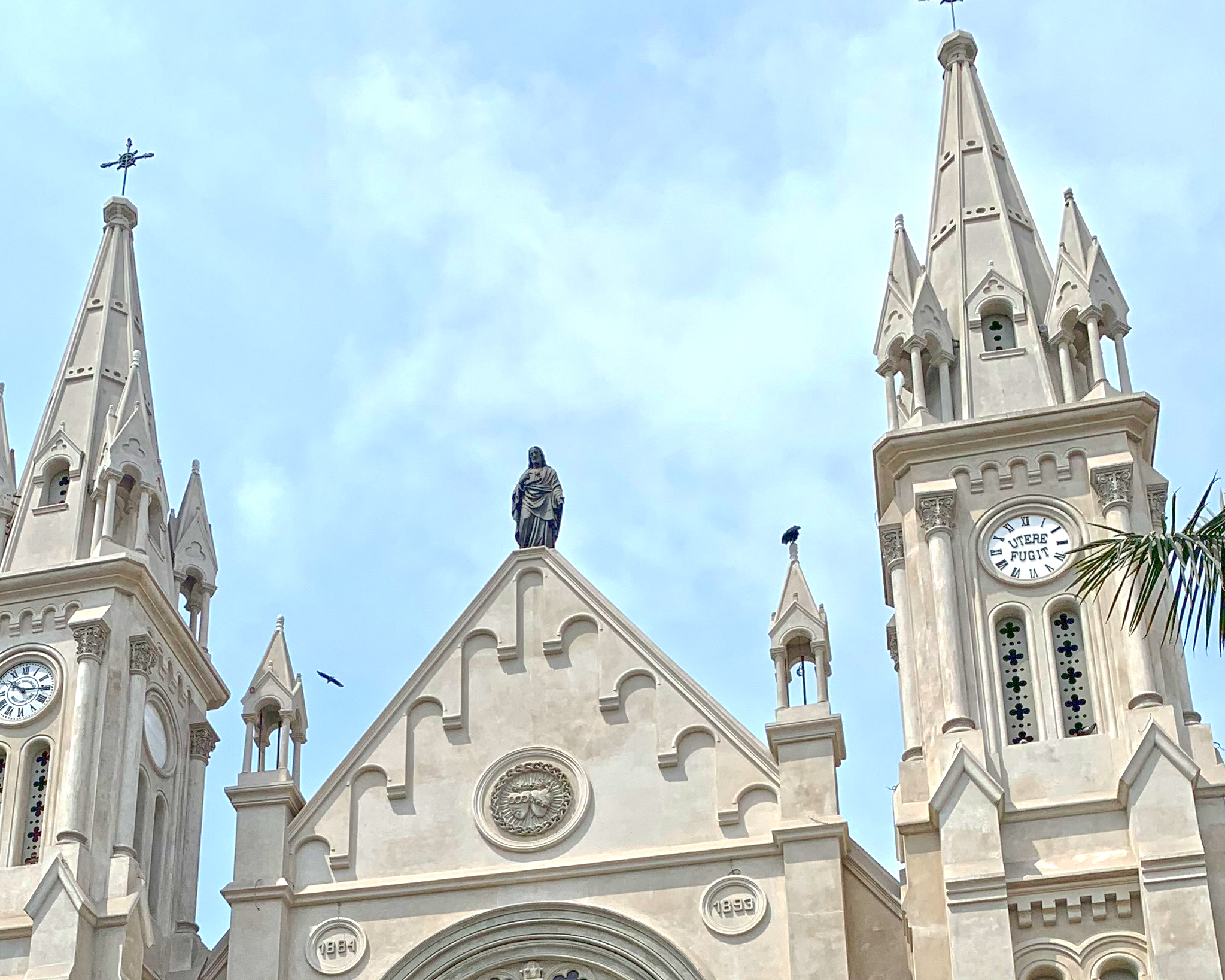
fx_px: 1813
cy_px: 1128
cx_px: 544
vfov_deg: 27.2
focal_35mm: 50
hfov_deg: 37.3
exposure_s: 1/4274
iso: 25
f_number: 1.8
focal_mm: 4.25
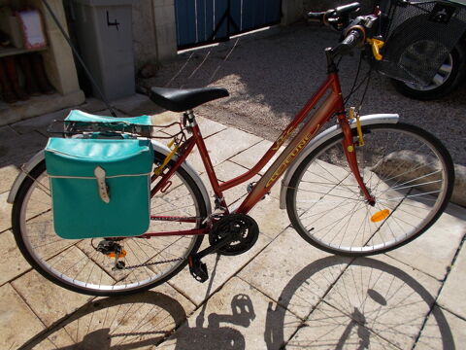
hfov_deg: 67.3
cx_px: 233
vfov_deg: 53.1
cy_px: 175
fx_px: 350
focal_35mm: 26
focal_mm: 4.6
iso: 80
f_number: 8
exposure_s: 1/200
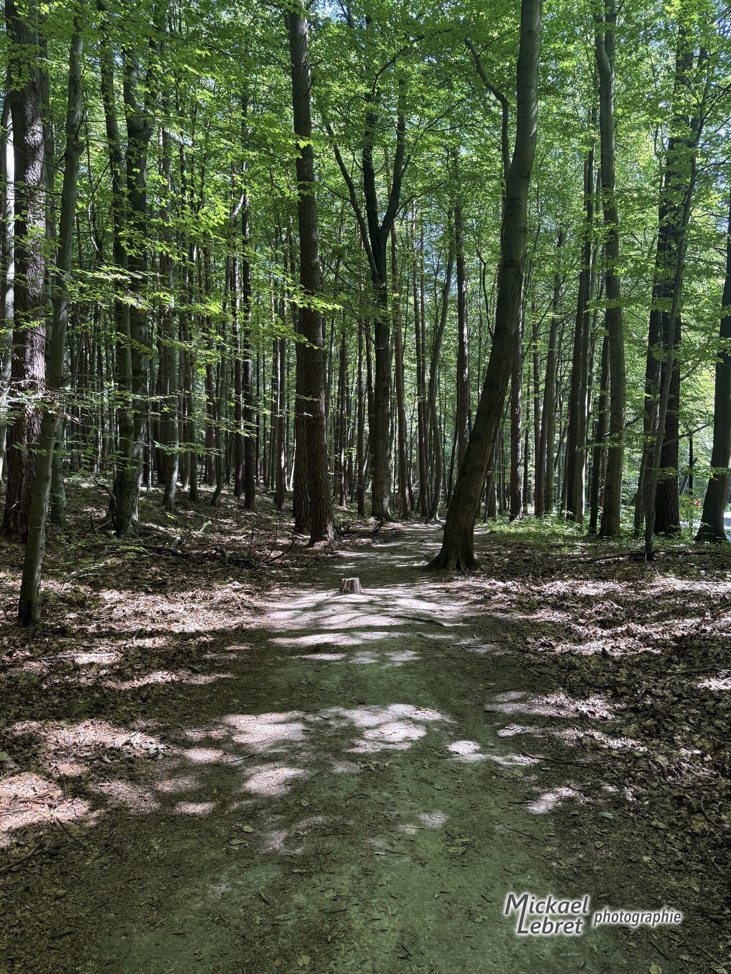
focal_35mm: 25
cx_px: 368
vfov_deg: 69.4
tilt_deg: -1.8
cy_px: 468
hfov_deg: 54.9
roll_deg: +0.1
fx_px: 704
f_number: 1.78
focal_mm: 6.76
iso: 125
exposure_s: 1/121
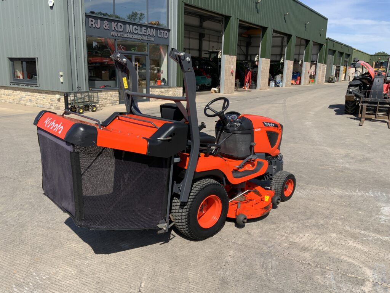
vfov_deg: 48.2
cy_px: 146
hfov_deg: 61.7
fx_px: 327
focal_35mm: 29
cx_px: 195
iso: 16
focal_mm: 3
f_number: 1.8
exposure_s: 1/1626
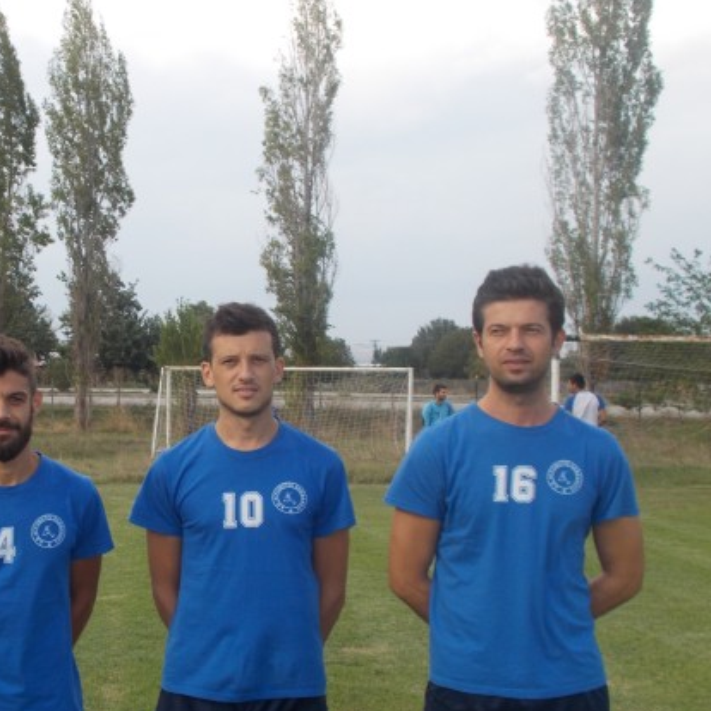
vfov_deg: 31.1
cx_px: 151
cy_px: 391
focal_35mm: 55
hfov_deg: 30.4
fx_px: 1278
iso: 80
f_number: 3.9
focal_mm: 6.9
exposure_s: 1/250
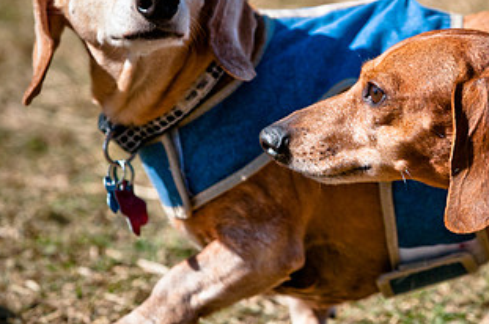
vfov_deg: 3.0
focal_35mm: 462
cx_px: 399
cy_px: 142
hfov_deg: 4.5
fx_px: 6262
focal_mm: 165
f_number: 5.6
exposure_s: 1/2000
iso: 400
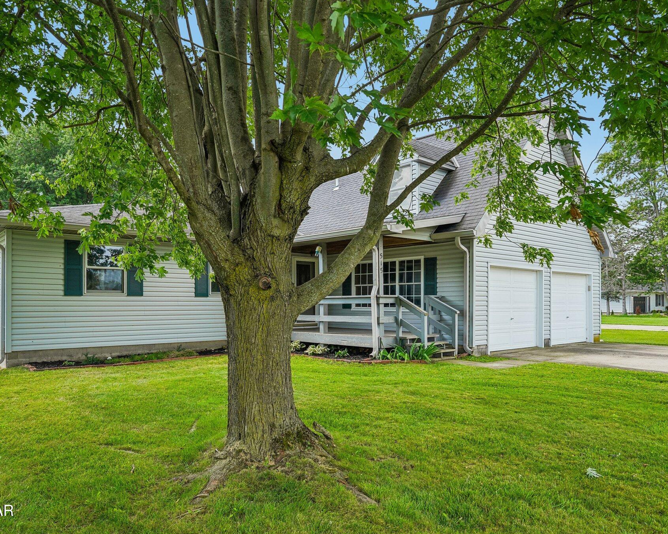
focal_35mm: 25
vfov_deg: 56.8
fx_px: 494
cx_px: 322
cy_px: 266
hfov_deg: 68.1
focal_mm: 22
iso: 100
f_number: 8
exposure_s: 1/60
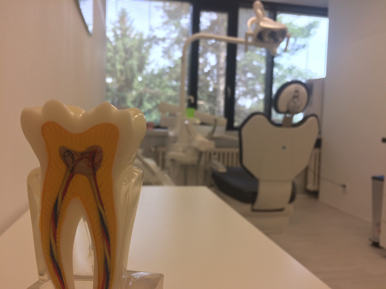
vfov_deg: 48.2
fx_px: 323
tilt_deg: -2.9
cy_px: 144
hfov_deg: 61.7
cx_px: 193
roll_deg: -2.9
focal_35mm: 29
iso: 32
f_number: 2.2
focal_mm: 4.15
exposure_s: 1/146
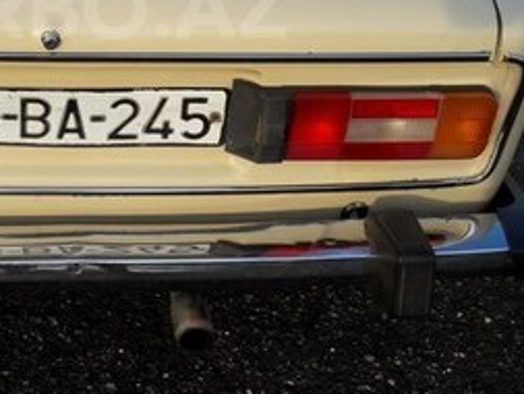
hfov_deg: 26.0
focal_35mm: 73
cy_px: 7
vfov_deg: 19.6
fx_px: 1106
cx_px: 75
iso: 40
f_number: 1.9
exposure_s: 1/502
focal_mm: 3.7
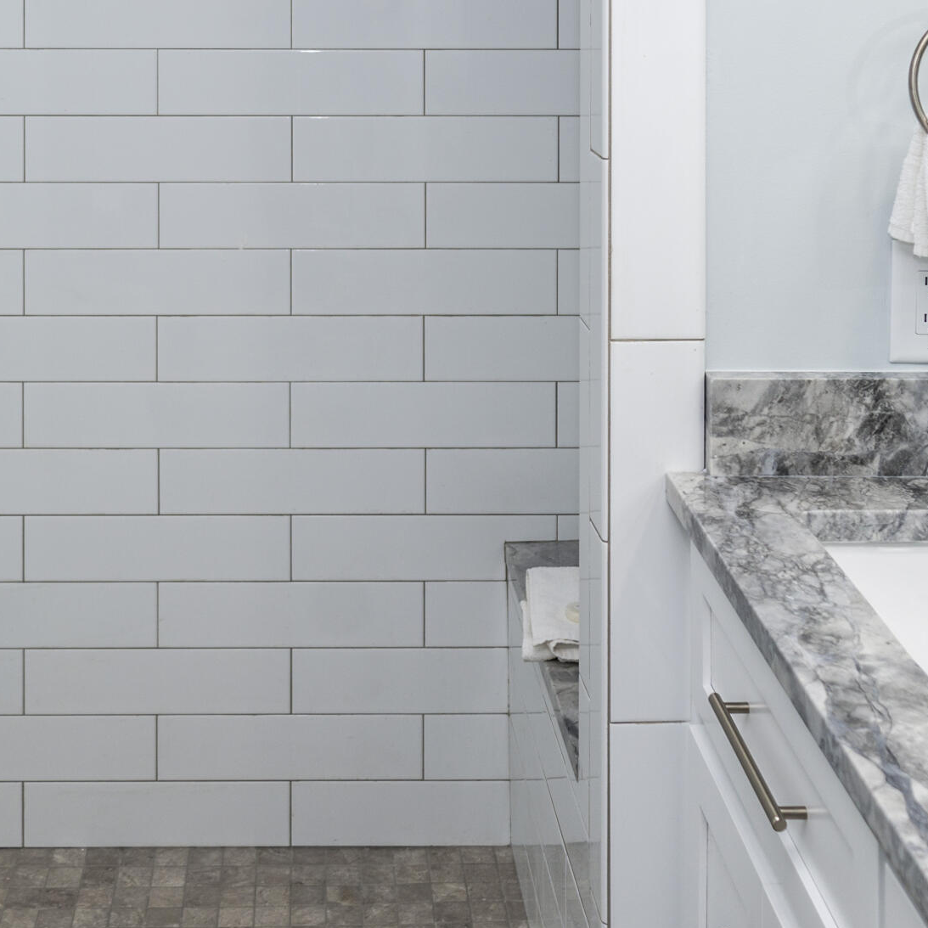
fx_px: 1698
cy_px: 347
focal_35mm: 56
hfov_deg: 30.1
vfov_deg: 30.4
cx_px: 251
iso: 125
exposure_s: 1/250
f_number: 3.5
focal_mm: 24
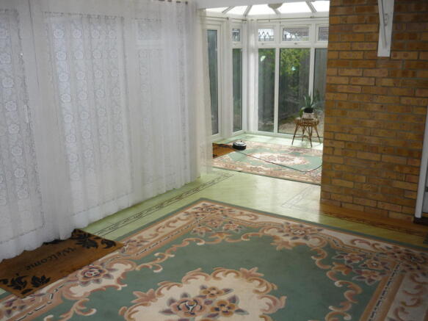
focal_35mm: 33
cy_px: 160
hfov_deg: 55.4
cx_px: 214
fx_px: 408
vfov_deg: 42.9
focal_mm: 5.5
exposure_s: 1/400
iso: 100
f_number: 2.8
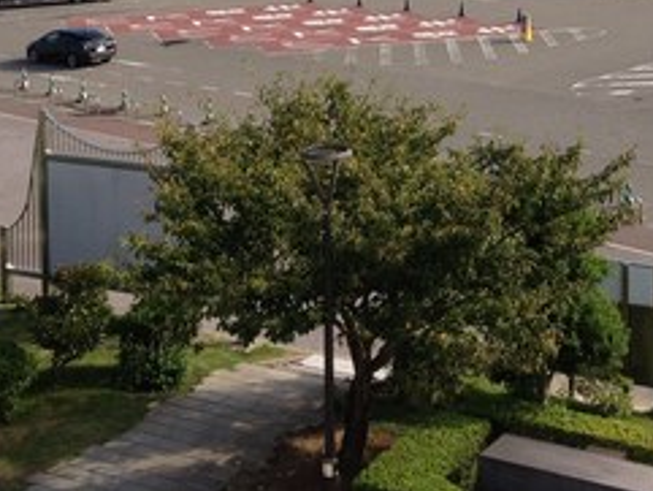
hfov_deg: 24.1
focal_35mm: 80
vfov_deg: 17.7
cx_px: 499
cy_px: -64
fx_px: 1510
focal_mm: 4.28
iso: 50
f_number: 2.4
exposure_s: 1/935
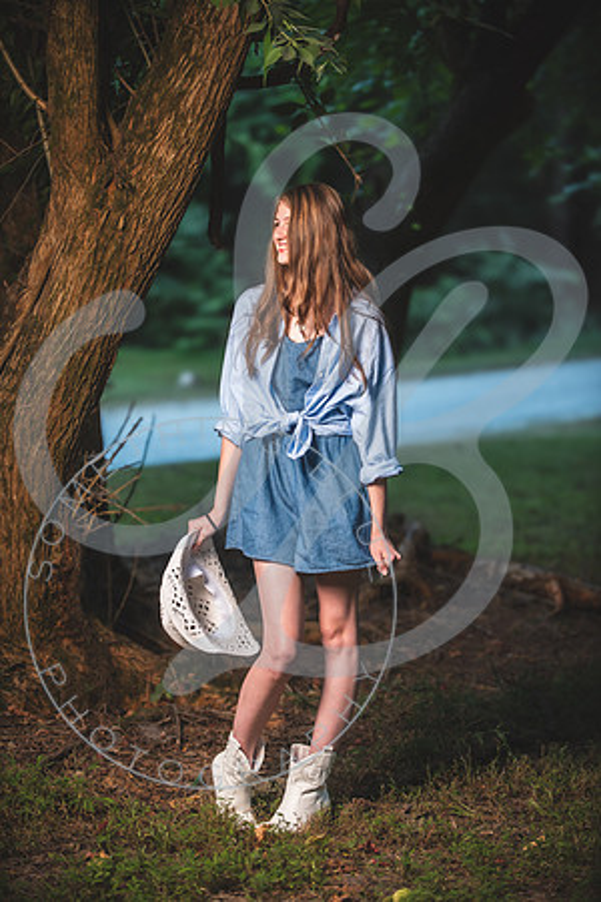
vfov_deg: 20.0
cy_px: 451
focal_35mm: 102
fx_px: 2554
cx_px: 300
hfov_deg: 13.4
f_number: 2.8
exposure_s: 1/400
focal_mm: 102
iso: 500
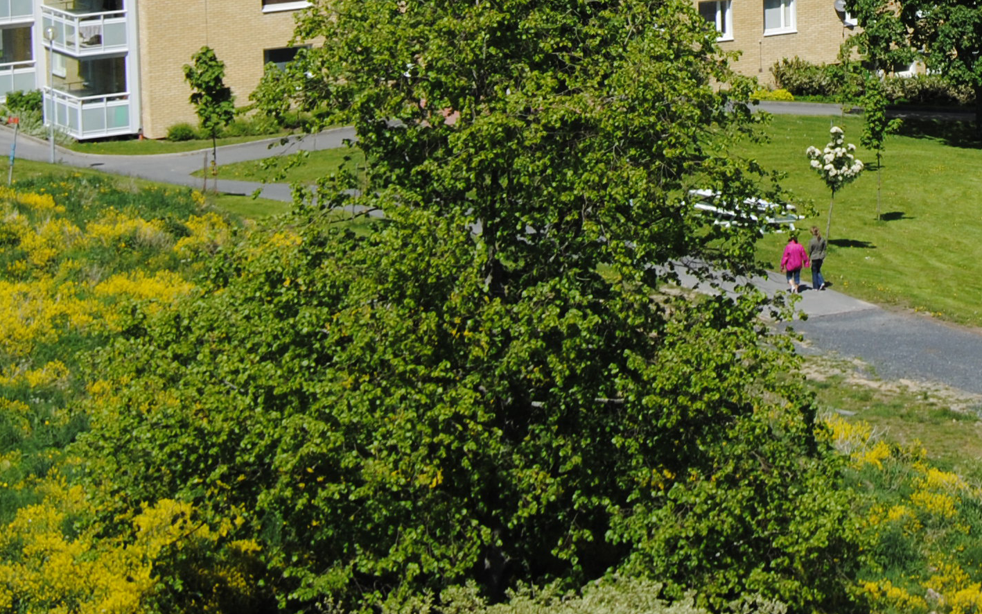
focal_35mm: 146
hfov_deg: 13.9
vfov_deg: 8.8
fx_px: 3918
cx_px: 1107
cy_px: -278
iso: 100
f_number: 8
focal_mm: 35
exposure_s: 1/250
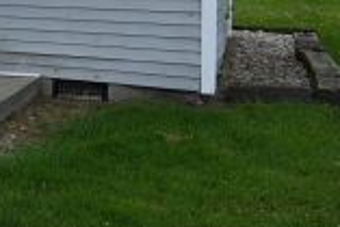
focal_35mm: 86
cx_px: -235
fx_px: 813
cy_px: 4
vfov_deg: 15.6
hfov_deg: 19.1
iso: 100
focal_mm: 18
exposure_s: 1/200
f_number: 8
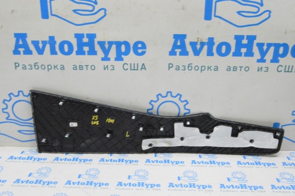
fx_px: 319
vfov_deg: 34.1
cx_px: 148
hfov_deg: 49.6
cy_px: 98
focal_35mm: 39
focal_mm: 26
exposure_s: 1/20
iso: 6400
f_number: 20
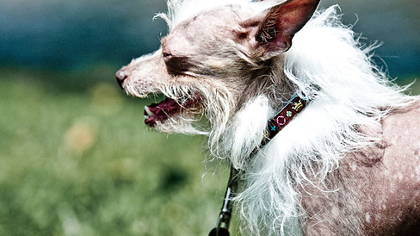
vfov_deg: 4.3
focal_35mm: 280
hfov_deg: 7.7
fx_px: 3117
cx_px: 207
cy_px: 92
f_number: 2.8
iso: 200
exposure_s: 1/6400
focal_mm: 150
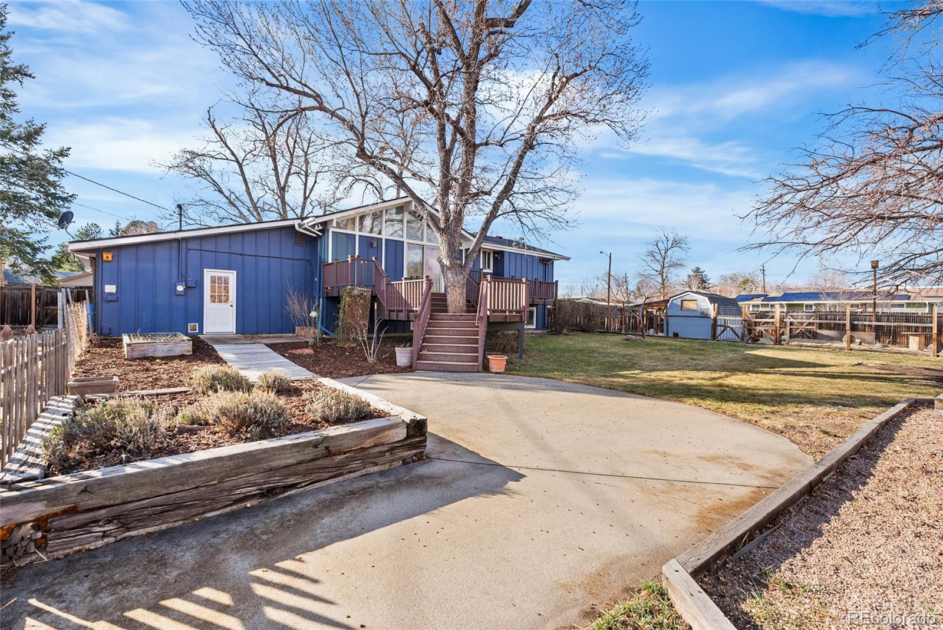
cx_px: 472
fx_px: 419
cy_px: 315
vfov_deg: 73.8
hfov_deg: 96.7
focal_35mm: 16
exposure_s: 1/100
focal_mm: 16
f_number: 8
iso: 200
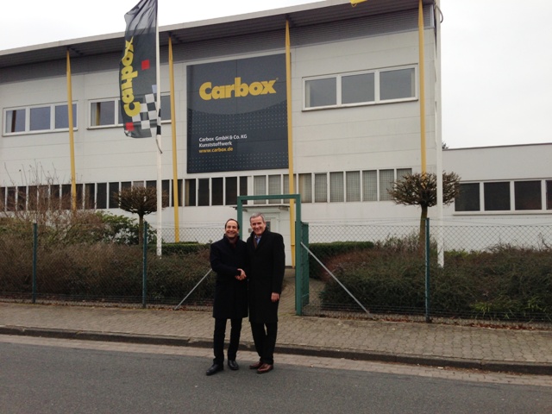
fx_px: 526
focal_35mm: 33
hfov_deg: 55.4
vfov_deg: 42.9
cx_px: 276
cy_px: 207
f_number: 2.4
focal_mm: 4.13
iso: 50
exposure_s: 1/120
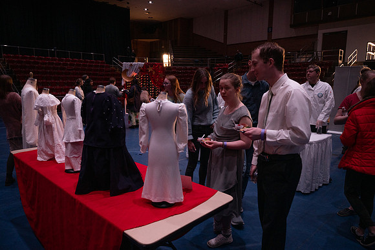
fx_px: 276
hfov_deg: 68.4
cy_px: 125
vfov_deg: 48.8
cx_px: 188
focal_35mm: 26
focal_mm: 26.5
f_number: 4
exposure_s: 1/200
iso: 1250
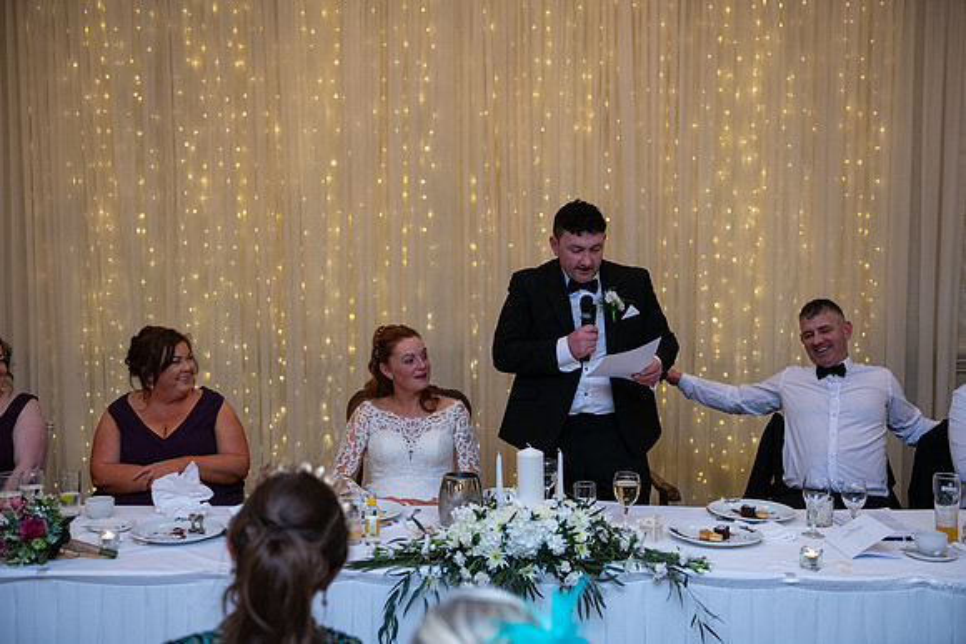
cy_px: 322
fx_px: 1288
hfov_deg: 41.1
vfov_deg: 28.1
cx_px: 483
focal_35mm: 48
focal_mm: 48
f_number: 3.5
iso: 1000
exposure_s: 1/160
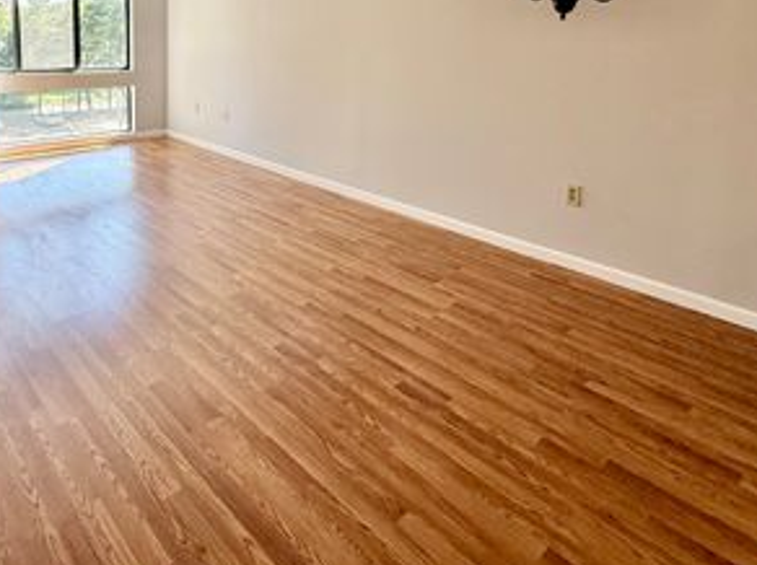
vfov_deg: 52.0
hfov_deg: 71.3
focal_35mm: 24
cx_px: 324
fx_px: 524
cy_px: 91
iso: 64
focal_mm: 2.22
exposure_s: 1/152
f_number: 2.2
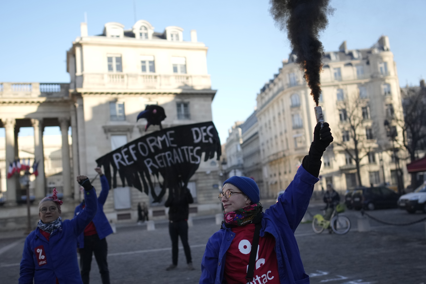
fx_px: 426
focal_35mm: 36
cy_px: 142
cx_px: 213
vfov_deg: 36.9
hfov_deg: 53.1
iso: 1000
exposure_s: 1/16000
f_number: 1.4
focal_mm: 24
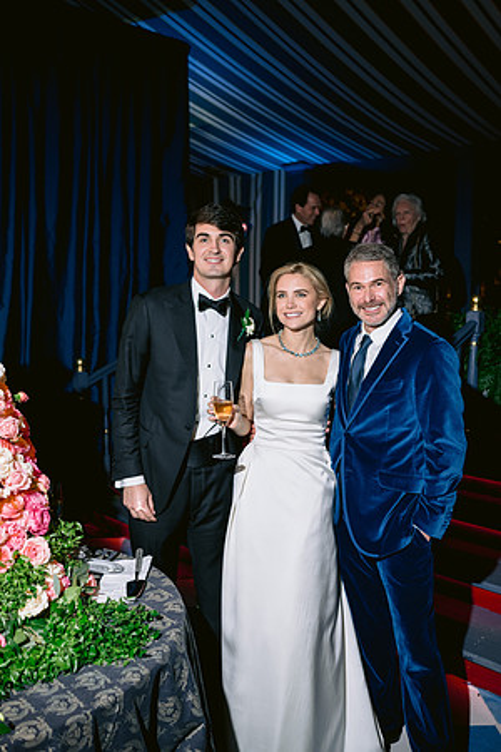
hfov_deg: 37.9
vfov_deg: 54.4
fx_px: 731
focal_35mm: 35
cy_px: 376
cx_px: 250
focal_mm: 35
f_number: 3.2
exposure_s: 1/80
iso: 1000
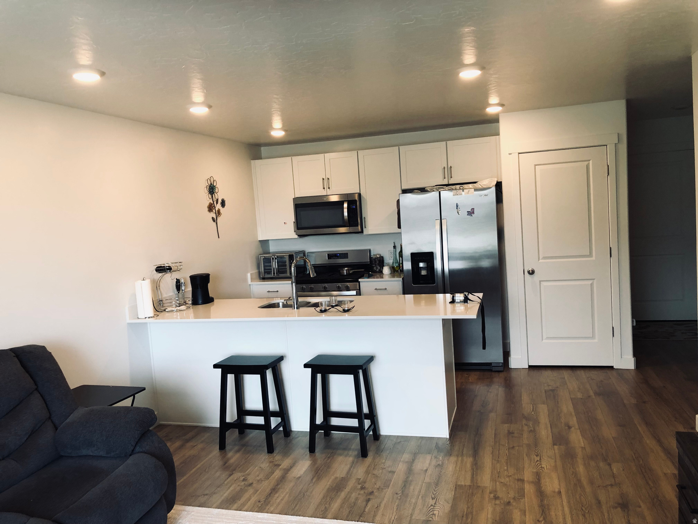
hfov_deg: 63.4
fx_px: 565
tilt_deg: -4.6
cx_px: 349
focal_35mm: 28
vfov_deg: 49.7
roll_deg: +4.0
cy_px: 262
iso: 20
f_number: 1.8
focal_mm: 3.99
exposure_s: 1/30
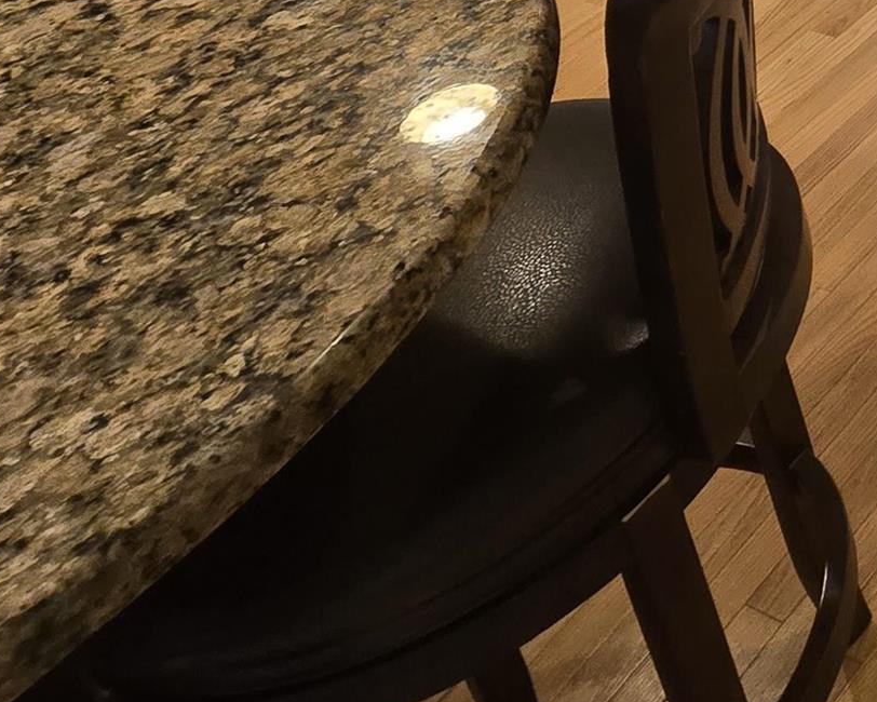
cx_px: 1541
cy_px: -463
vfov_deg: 22.7
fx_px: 1246
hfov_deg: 23.0
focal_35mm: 48
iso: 160
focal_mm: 2.2
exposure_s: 1/60
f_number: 2.2
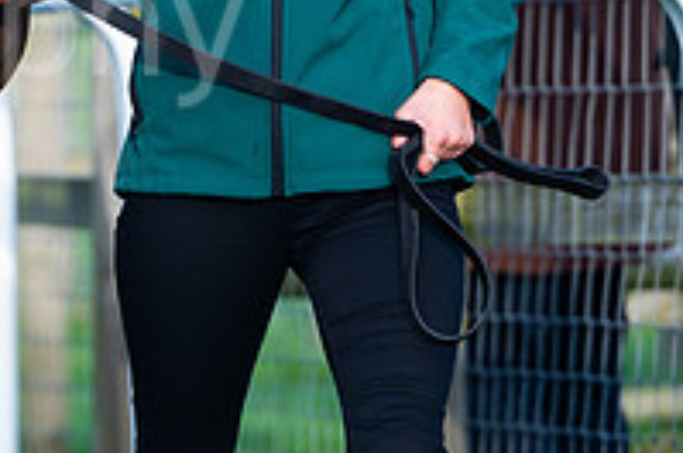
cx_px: -115
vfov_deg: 2.9
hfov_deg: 4.4
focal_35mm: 472
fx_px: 8940
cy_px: -64
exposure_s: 1/1000
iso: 320
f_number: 3.5
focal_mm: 145
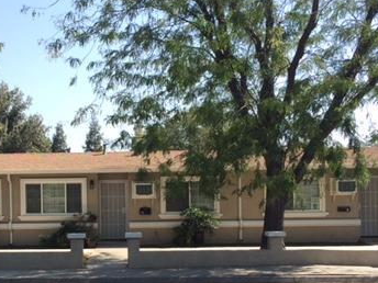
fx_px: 590
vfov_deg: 26.4
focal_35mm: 54
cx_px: 109
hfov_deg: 35.0
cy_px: 234
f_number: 2.2
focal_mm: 4.15
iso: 32
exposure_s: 1/824
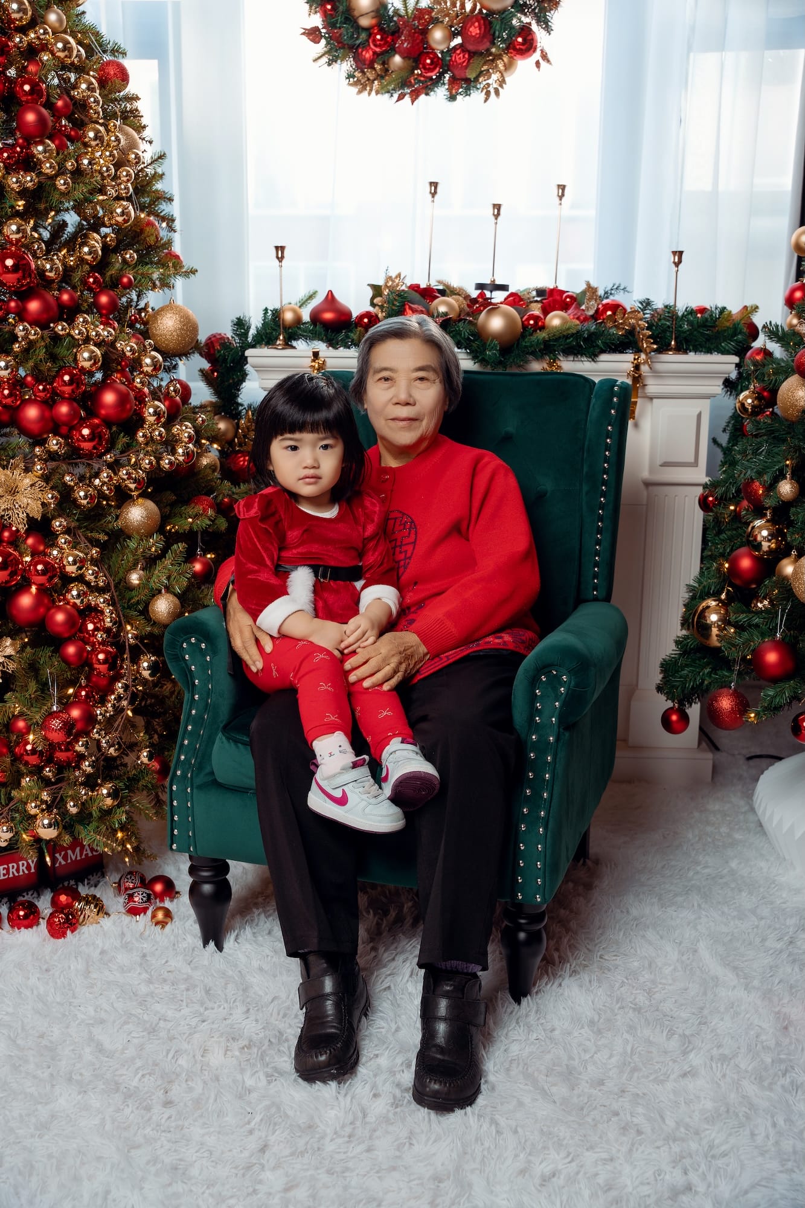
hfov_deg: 34.8
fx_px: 1285
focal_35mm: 38
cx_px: 402
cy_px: 604
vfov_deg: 50.4
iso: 400
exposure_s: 1/125
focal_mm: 38.3
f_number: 5
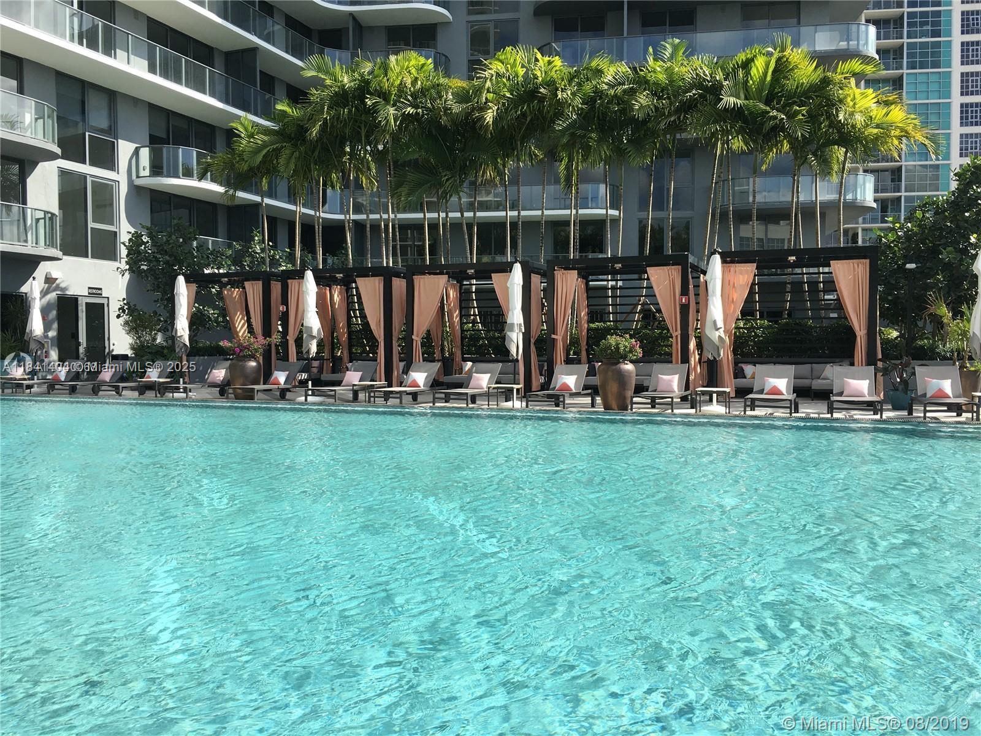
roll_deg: -0.3
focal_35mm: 29
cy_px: 368
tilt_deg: -2.5
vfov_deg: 48.2
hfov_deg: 61.7
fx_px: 822
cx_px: 490
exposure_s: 1/785
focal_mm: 4.15
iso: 25
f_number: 2.2
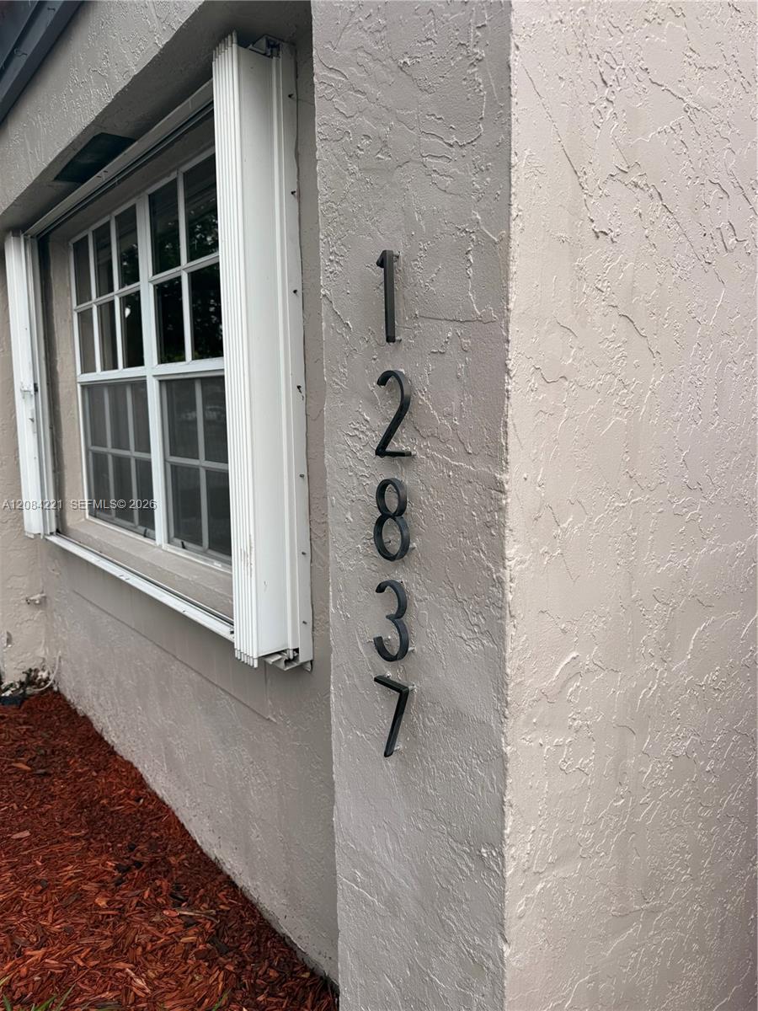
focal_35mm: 24
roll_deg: -0.2
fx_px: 701
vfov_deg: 71.6
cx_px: 379
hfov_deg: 56.8
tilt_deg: -6.3
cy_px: 506
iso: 80
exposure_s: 1/435
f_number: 1.78
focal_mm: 6.76
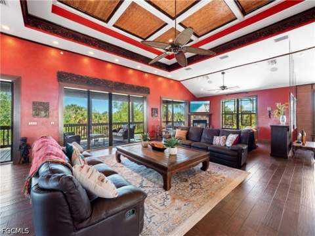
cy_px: 118
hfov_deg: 102.1
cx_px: 158
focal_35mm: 14
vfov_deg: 85.7
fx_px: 127
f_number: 7.1
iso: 200
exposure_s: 1/2
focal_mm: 7
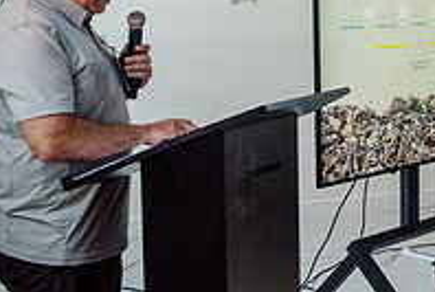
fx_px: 1078
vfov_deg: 15.4
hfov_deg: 21.0
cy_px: 65
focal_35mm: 89
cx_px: 540
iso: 4000
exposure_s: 1/400
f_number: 4
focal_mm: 29
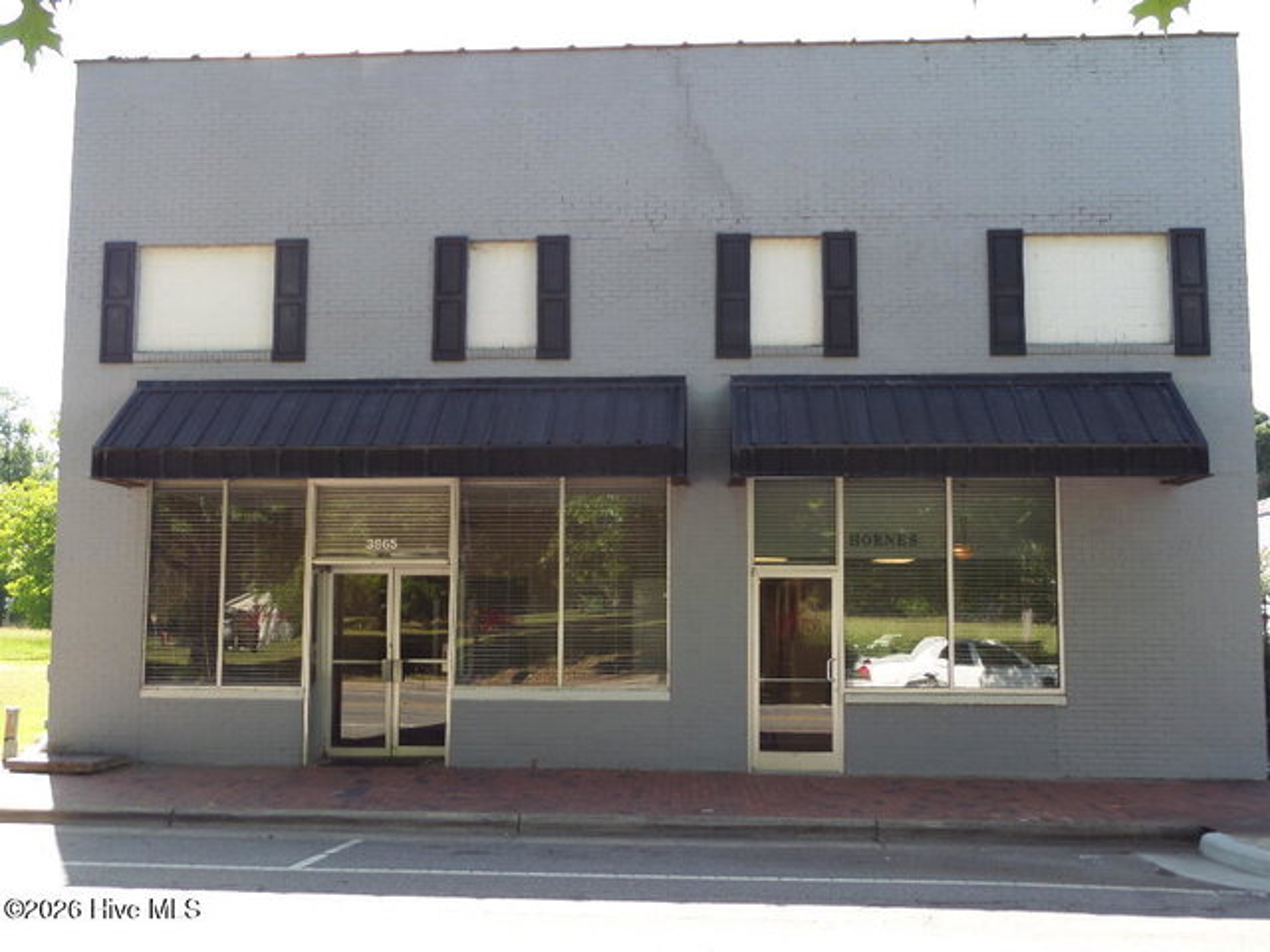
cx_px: 635
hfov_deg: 45.8
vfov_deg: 35.1
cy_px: 476
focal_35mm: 41
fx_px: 1504
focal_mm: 6.8
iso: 100
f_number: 3.6
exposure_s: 1/180
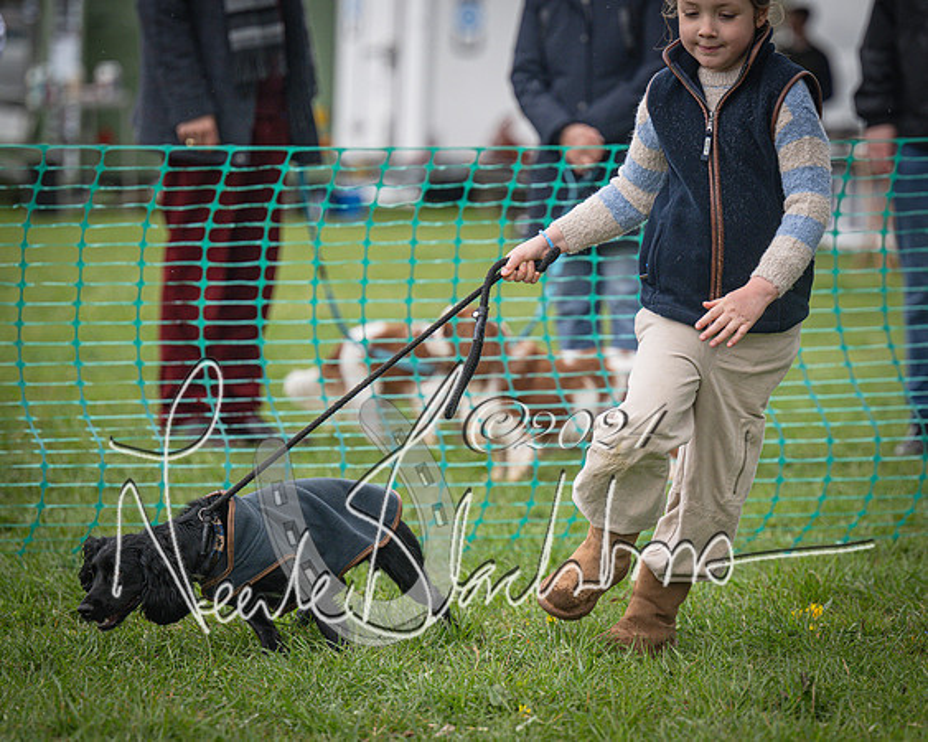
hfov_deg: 8.2
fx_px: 6438
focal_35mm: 234
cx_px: 627
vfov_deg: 6.6
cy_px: 418
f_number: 4
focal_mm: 185
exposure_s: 1/2500
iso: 1250
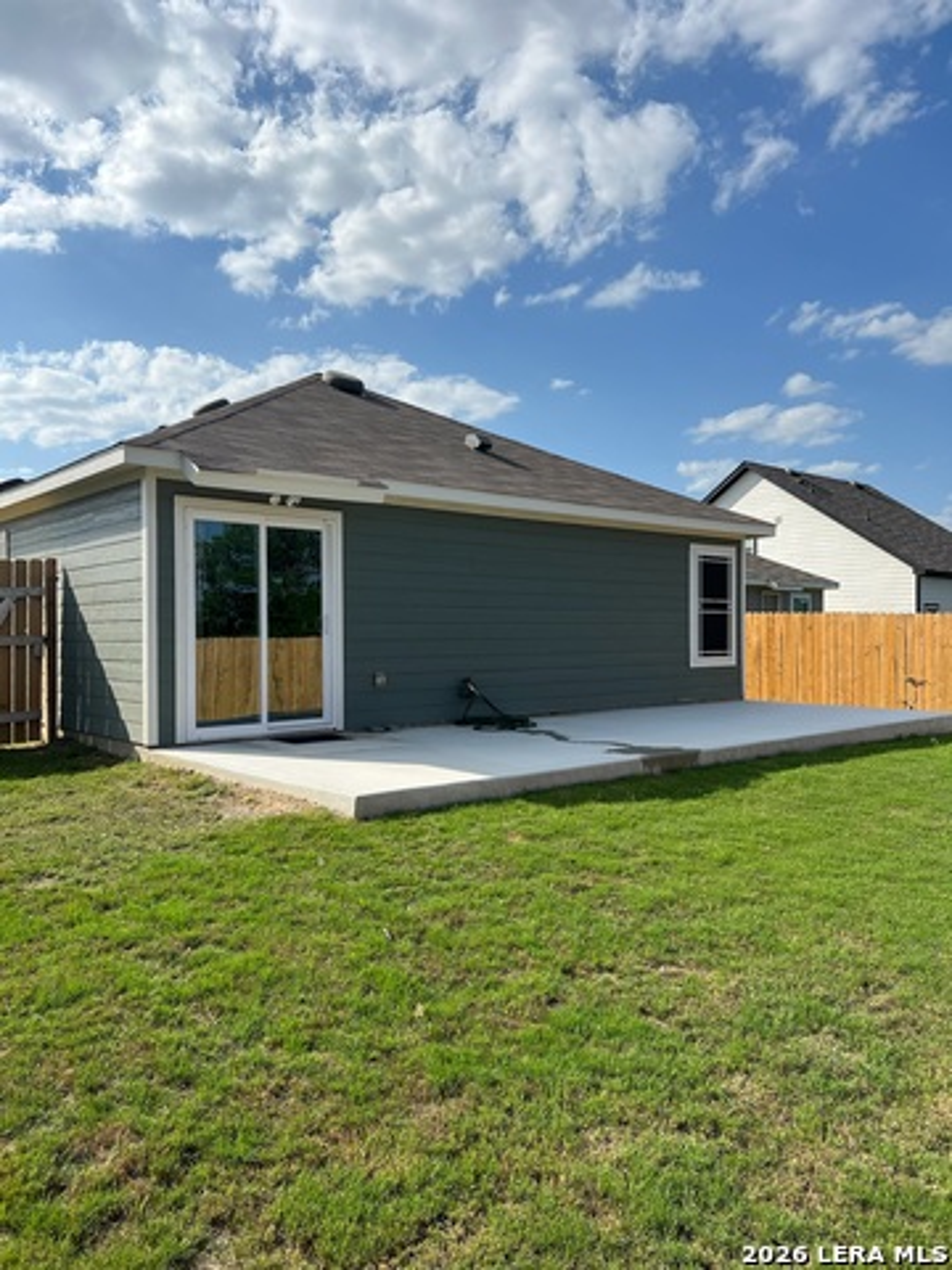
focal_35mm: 26
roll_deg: +0.6
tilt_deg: +0.3
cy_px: 635
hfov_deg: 53.1
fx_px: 953
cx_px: 476
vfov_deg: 67.3
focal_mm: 5.7
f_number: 1.5
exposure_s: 1/5319
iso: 50
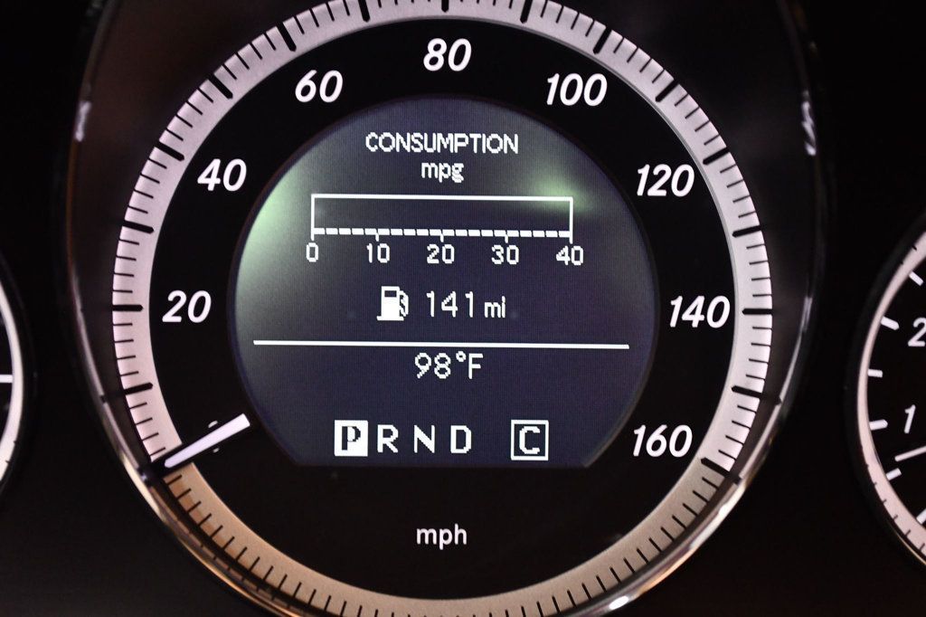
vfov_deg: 20.6
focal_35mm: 66
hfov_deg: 30.5
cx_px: 463
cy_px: 308
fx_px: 1697
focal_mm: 44
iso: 4000
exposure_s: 1/60
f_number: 5.3
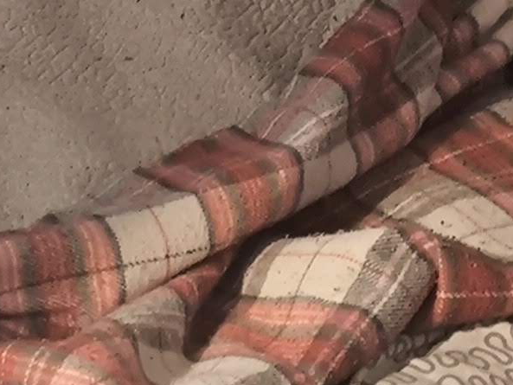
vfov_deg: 6.7
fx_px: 3276
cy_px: 0
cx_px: 280
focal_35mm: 221
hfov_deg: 9.0
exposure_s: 1/25
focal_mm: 6.92
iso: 1000
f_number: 1.9
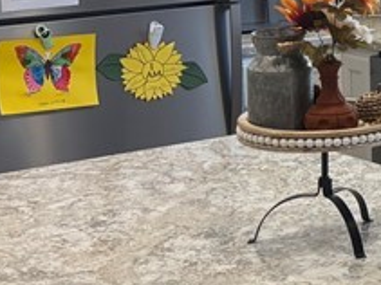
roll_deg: -0.2
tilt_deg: -7.9
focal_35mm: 126
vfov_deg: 11.6
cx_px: 713
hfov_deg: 13.8
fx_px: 1386
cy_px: -2
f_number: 1.6
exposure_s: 1/120
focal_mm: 5.96
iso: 100
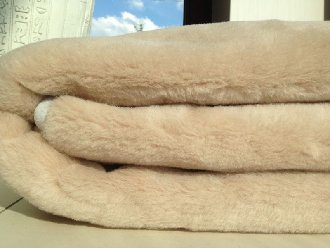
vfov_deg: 42.9
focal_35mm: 33
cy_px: 124
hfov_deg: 55.4
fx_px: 315
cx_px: 165
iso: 50
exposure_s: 1/1153
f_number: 2.4
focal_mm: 4.13
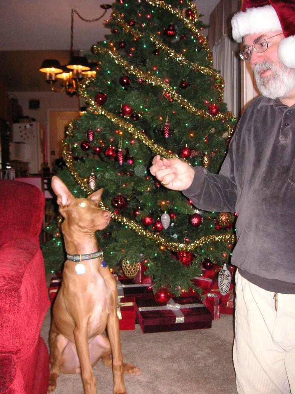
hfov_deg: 38.7
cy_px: 197
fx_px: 420
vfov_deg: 50.1
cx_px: 148
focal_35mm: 37
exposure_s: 1/45
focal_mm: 6.1
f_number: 2.8
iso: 160
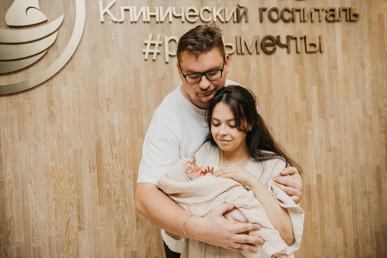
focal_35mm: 36
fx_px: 387
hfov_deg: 53.1
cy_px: 129
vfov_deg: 36.9
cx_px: 194
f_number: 4
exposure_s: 1/160
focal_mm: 36
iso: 200
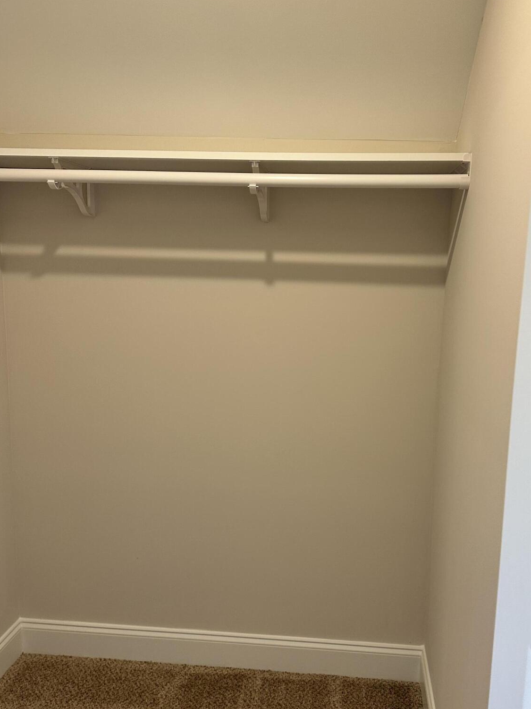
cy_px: 375
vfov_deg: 56.8
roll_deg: -2.2
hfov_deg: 44.0
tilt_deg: -9.3
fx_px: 654
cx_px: 311
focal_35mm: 32
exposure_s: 1/120
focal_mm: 6.86
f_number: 1.78
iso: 160
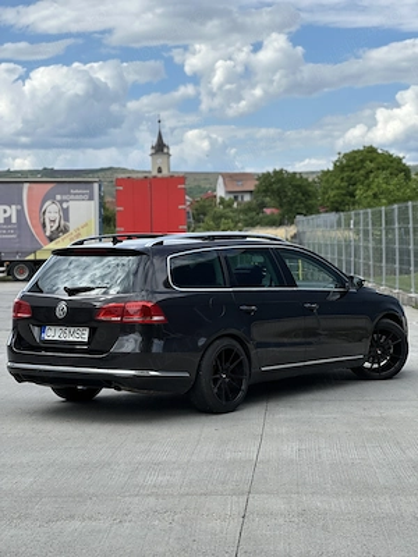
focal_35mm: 77
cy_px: 278
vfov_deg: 25.3
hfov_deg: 19.1
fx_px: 1240
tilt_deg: -0.7
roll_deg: +1.5
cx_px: 209
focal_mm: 9
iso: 32
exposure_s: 1/641
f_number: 2.8
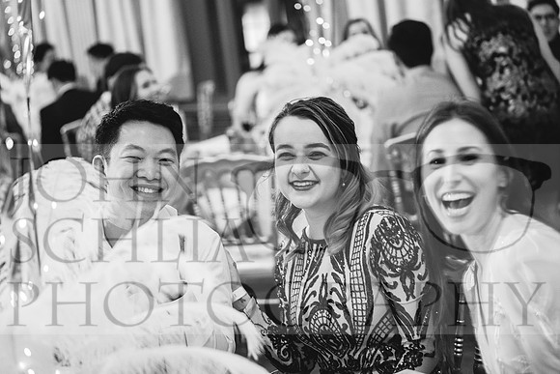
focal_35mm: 70
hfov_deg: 28.8
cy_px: 187
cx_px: 280
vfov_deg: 19.5
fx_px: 1089
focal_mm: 70
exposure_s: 1/30
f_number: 2.8
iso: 6400
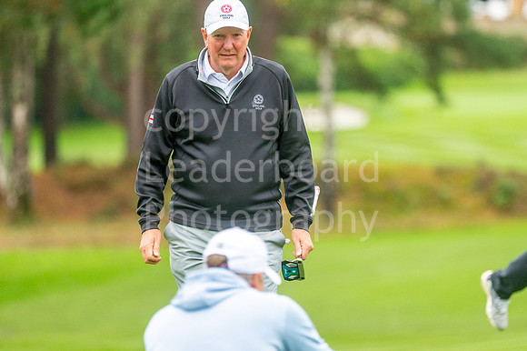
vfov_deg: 3.1
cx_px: 264
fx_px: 6583
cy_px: 176
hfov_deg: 4.6
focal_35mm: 450
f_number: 4
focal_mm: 300
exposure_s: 1/1000
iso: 800
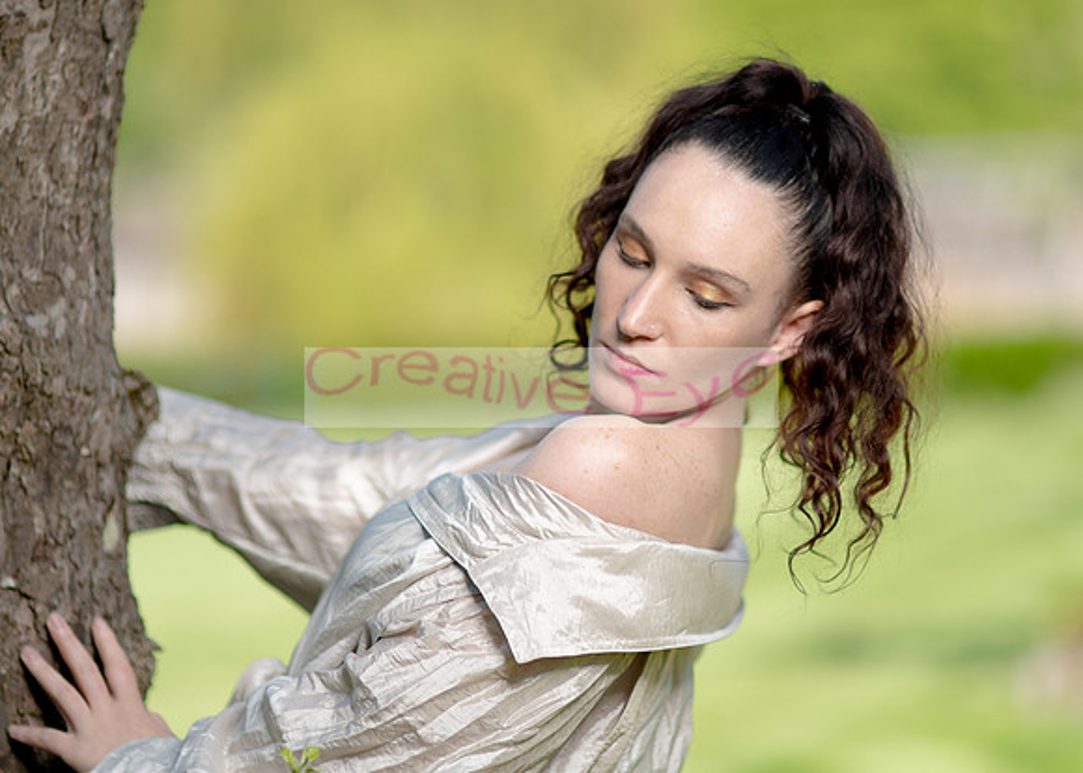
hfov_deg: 15.0
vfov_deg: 10.7
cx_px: 580
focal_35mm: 134
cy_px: 386
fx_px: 4108
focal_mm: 85
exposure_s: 1/5000
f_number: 1.4
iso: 100
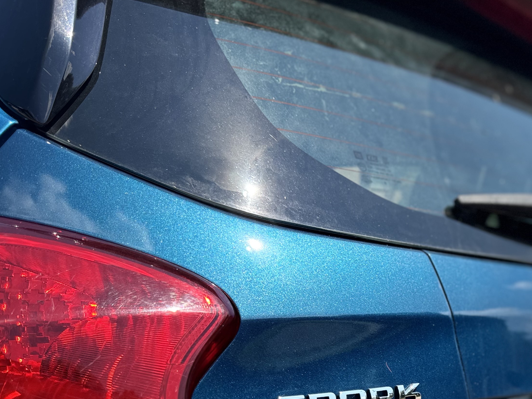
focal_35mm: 44
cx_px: 456
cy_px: 360
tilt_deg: -4.9
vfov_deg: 31.3
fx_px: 676
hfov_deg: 40.4
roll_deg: -2.0
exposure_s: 1/1923
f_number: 1.78
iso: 80
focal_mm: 6.76
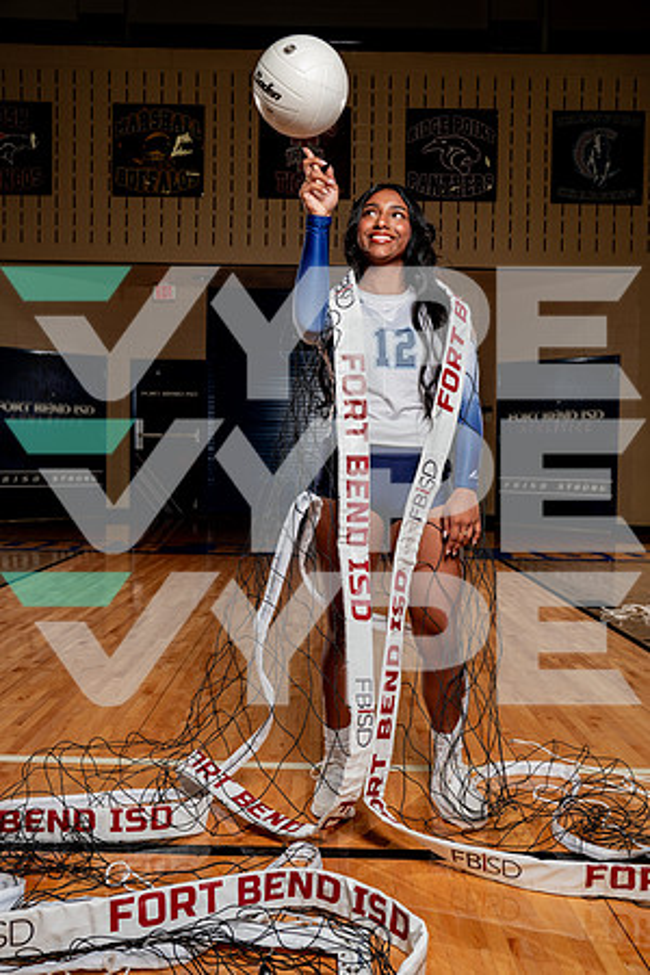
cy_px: 488
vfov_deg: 57.2
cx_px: 325
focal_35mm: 33
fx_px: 894
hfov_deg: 40.0
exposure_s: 1/250
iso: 200
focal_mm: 33
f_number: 5.6
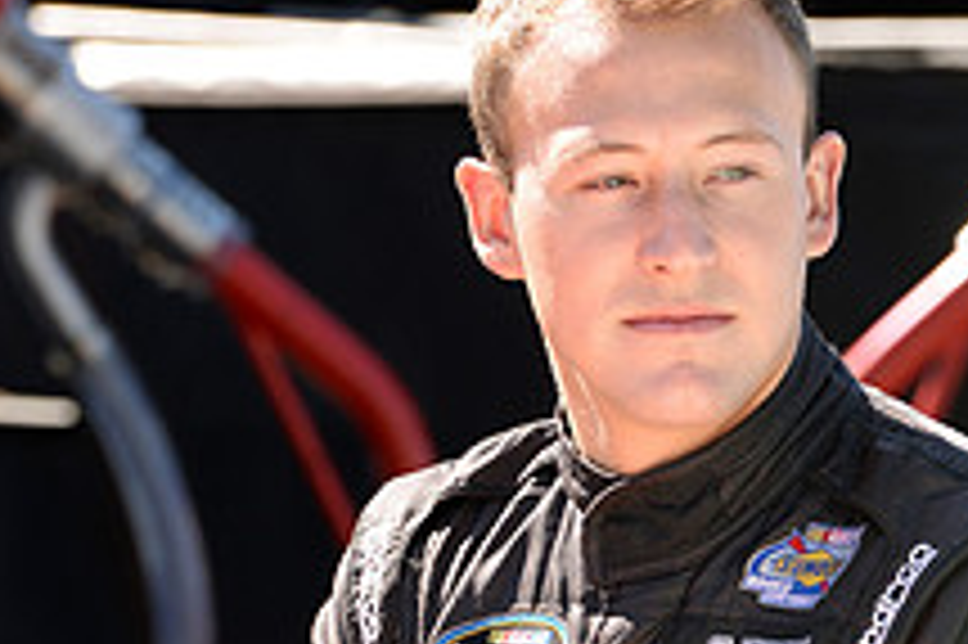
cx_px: 628
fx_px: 11258
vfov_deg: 3.3
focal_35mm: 419
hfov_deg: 4.9
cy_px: 725
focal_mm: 200
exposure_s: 1/400
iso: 400
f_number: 7.1
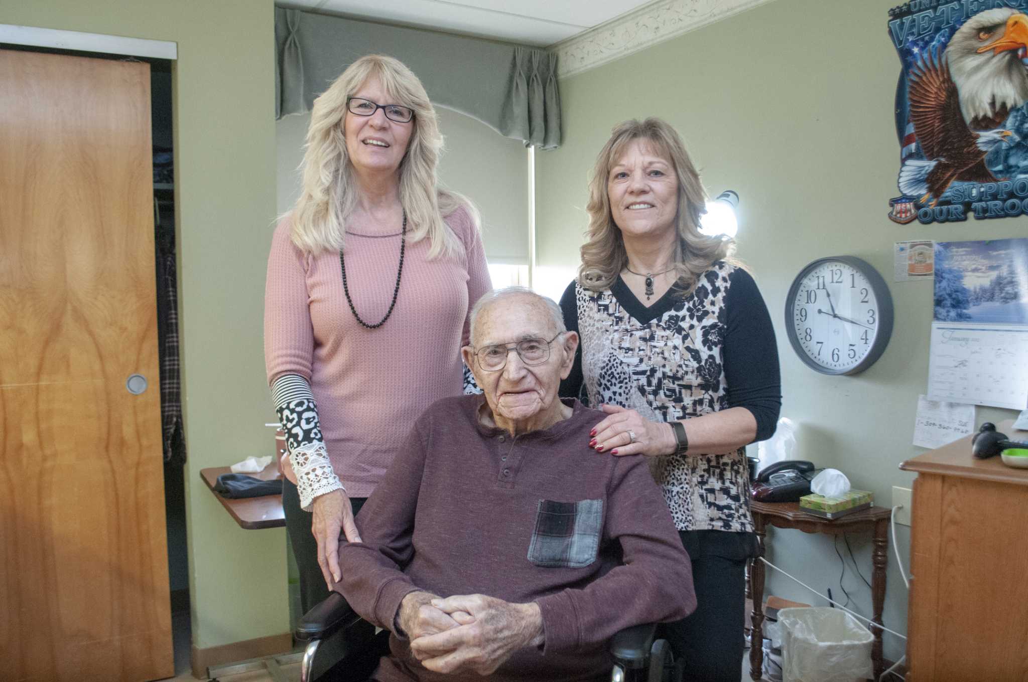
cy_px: 341
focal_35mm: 30
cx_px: 514
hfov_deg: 62.0
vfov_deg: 43.5
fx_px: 856
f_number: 5
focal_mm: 20
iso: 3200
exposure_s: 1/80
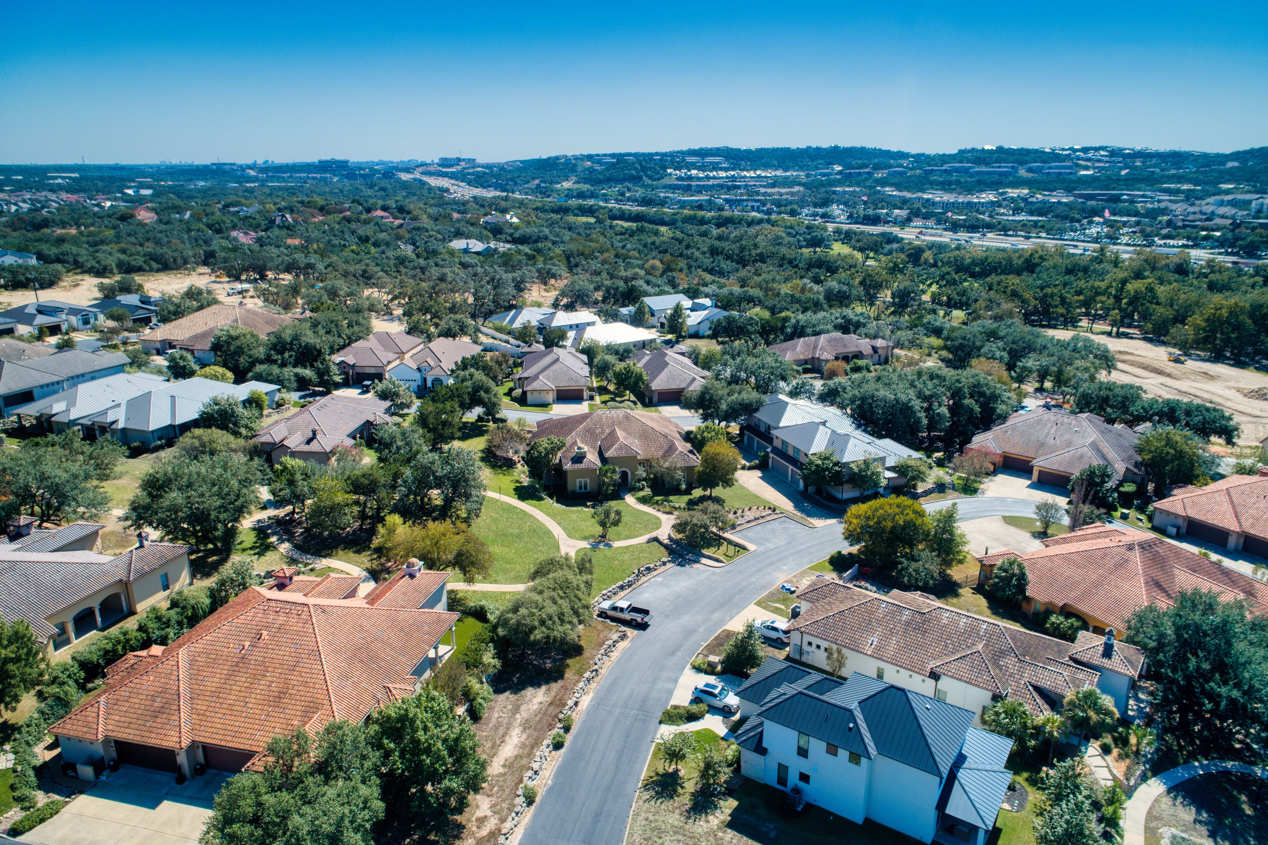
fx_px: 845
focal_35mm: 24
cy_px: 422
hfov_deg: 73.8
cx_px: 634
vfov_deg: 53.1
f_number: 4.5
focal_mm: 8.8
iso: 100
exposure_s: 1/200
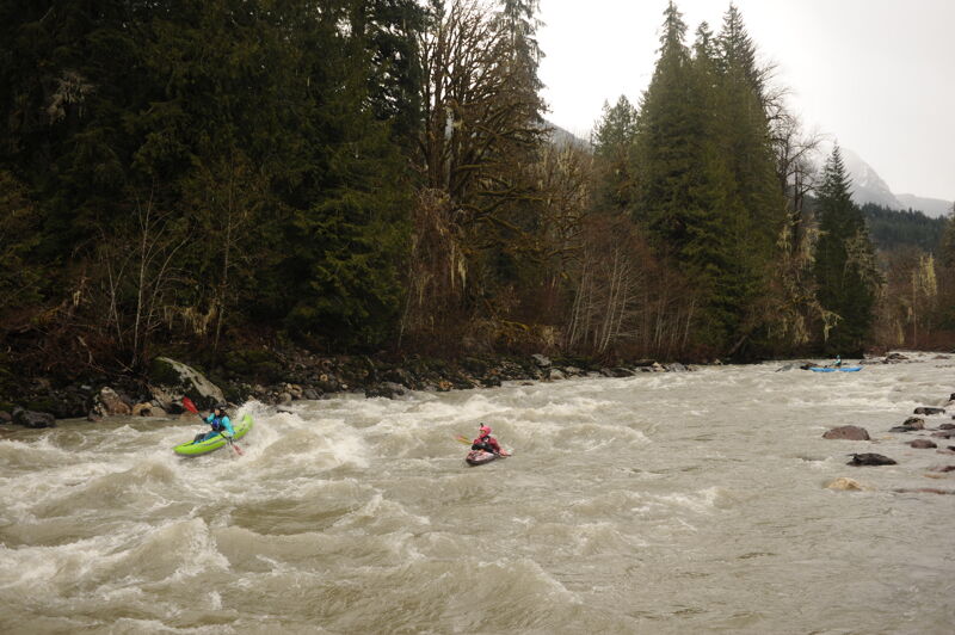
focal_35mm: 35
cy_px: 318
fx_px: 928
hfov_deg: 54.5
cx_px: 478
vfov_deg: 37.8
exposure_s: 1/320
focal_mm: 35
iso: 250
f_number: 4.5
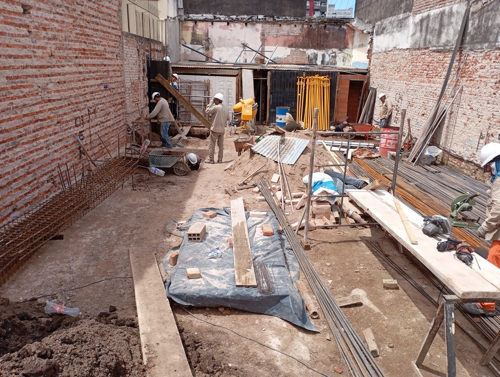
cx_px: 250
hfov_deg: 63.4
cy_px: 188
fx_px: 405
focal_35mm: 28
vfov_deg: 49.9
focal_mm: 4.22
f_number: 1.8
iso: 106
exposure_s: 1/508
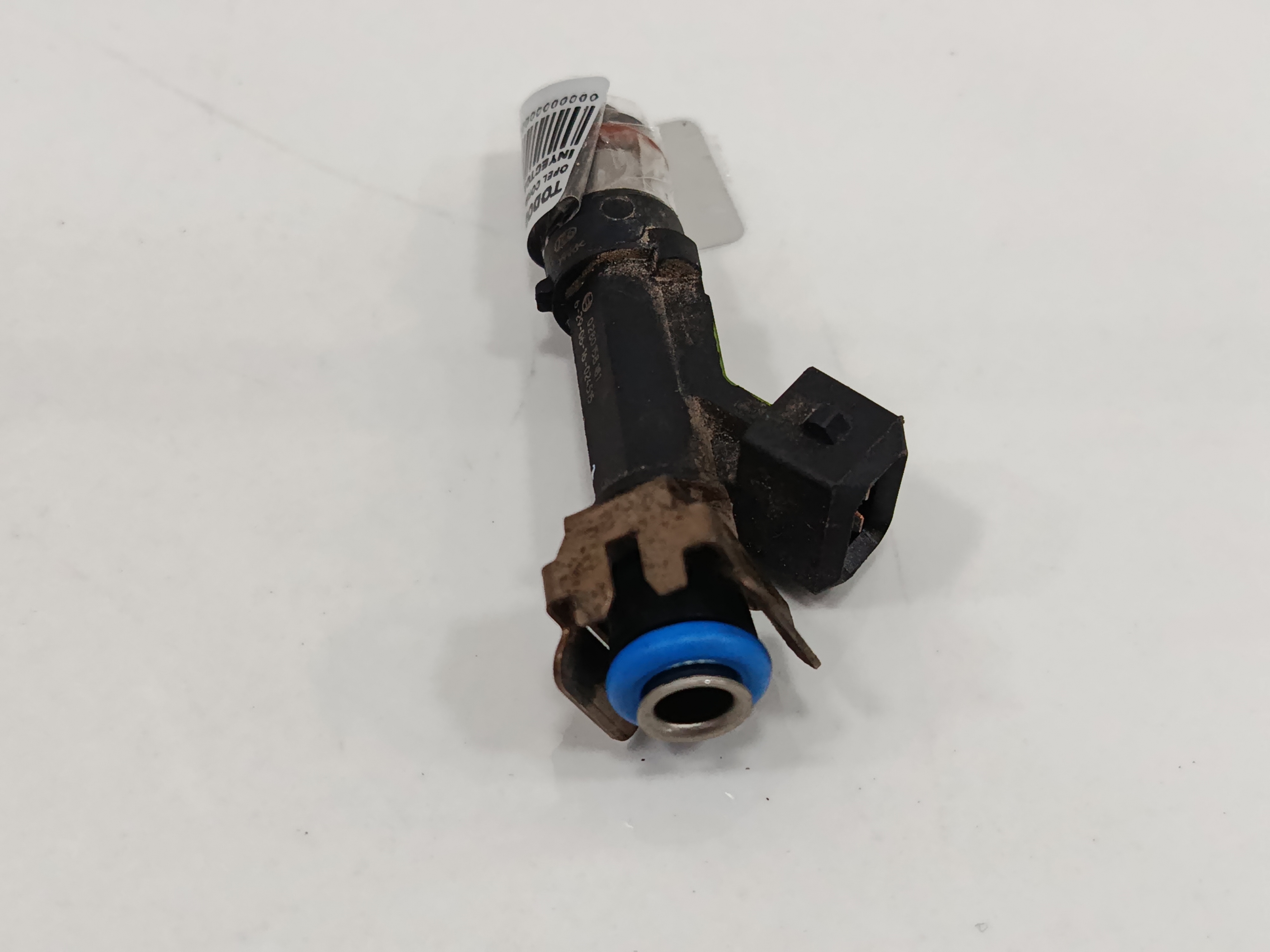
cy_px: 476
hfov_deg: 42.9
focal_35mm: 44
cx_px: 635
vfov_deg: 32.9
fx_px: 1614
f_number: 1.7
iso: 850
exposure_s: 1/100
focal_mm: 5.24
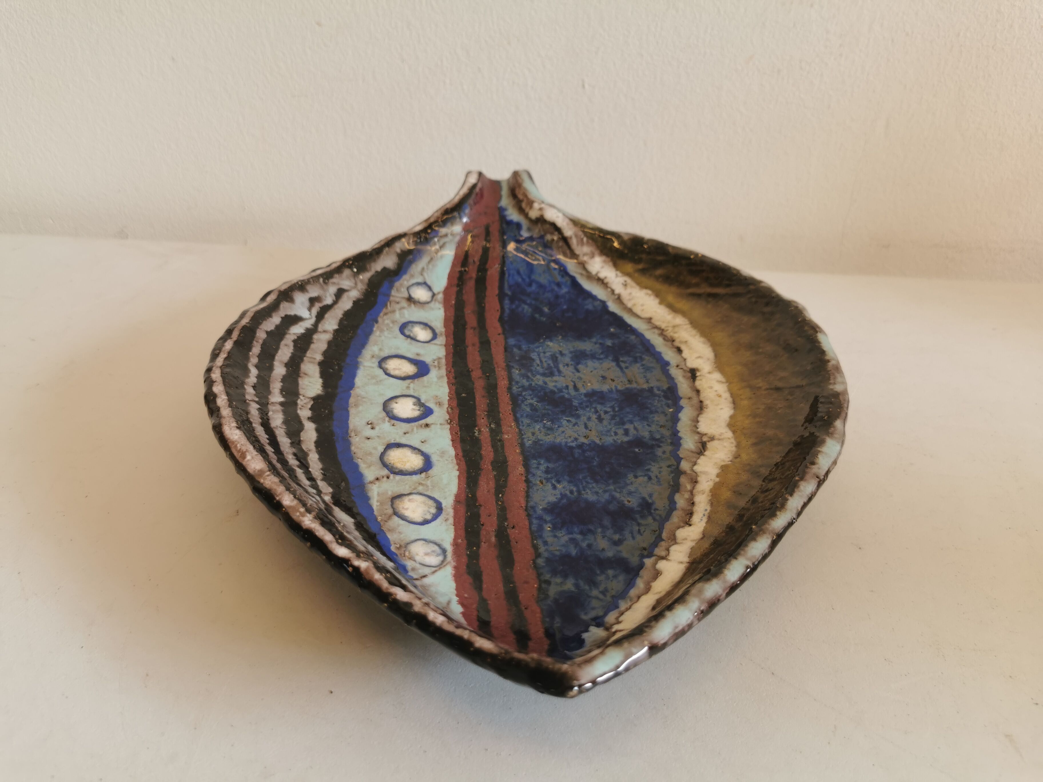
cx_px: 522
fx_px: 814
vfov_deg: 51.4
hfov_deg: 65.3
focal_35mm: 27
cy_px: 391
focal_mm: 5.56
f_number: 1.6
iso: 50
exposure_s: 1/227
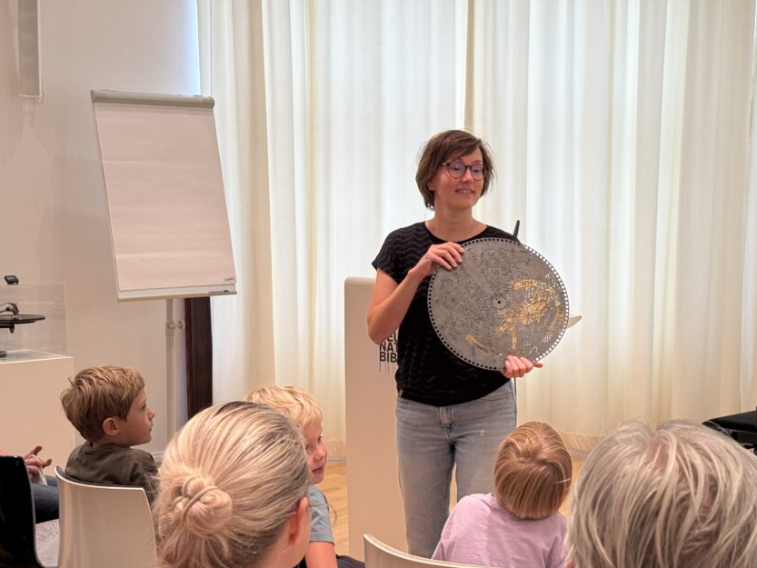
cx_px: 433
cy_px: 339
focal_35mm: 59
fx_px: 1290
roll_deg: -0.5
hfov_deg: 32.6
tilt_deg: -6.2
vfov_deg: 24.8
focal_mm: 6.76
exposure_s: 1/100
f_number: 1.78
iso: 100
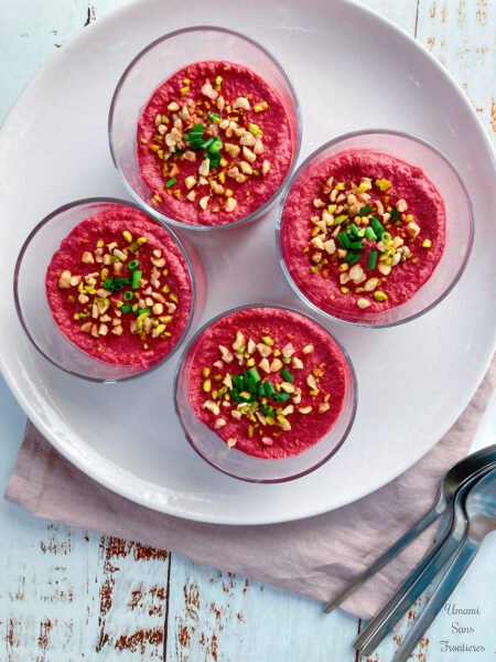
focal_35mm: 28
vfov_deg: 63.4
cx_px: 248
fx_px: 535
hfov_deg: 49.7
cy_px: 331
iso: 64
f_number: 1.8
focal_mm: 3.99
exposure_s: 1/100
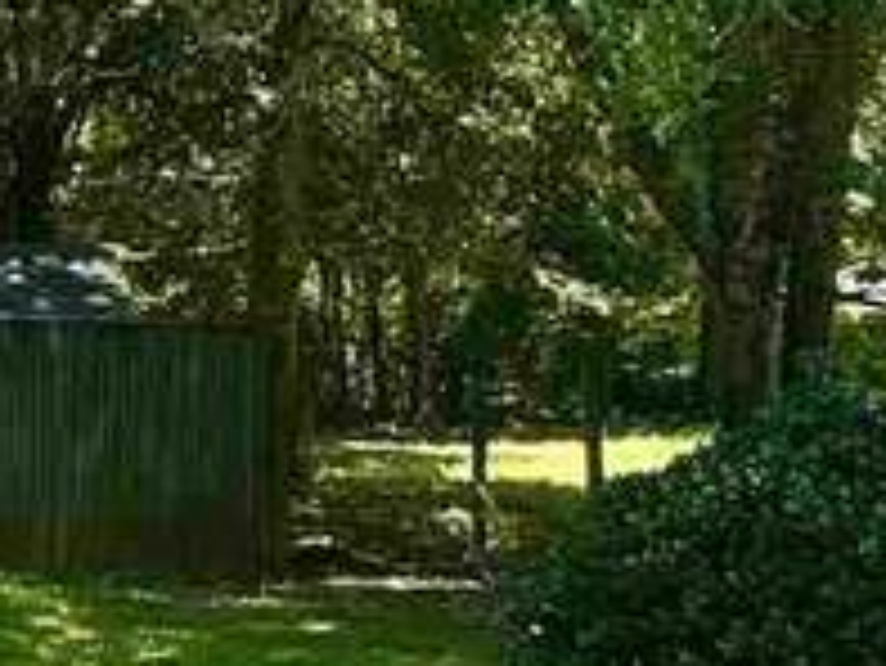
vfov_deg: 16.2
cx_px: -580
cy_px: 428
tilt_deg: -2.7
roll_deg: -0.6
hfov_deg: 18.2
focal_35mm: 91
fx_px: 2331
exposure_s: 1/173
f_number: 2.2
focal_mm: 2.22
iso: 40
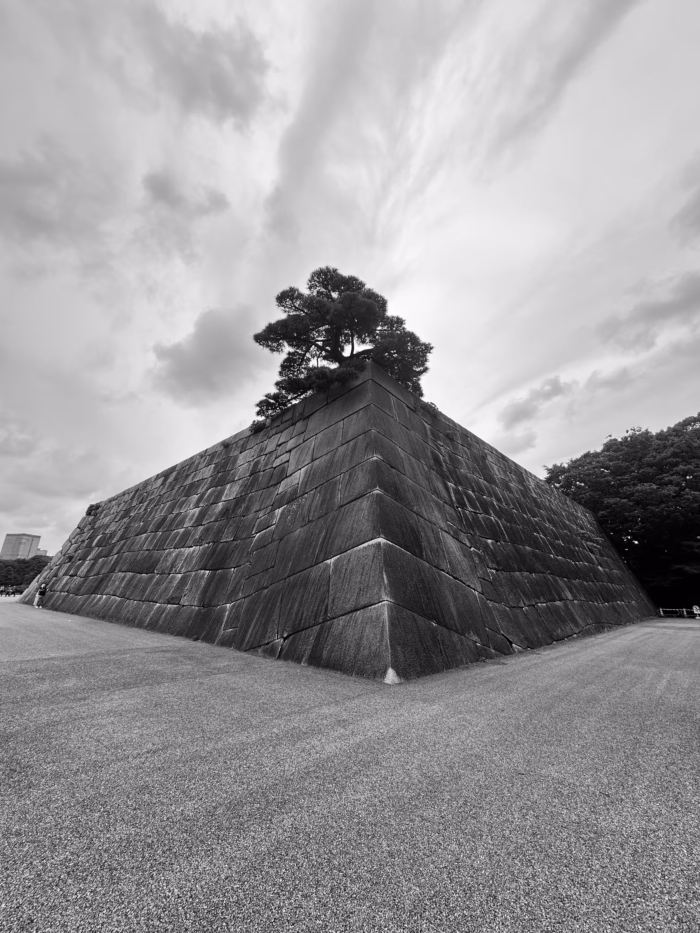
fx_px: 377
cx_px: 350
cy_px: 466
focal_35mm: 14
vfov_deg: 102.1
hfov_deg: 85.7
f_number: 2.2
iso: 40
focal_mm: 2.22
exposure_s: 1/1900
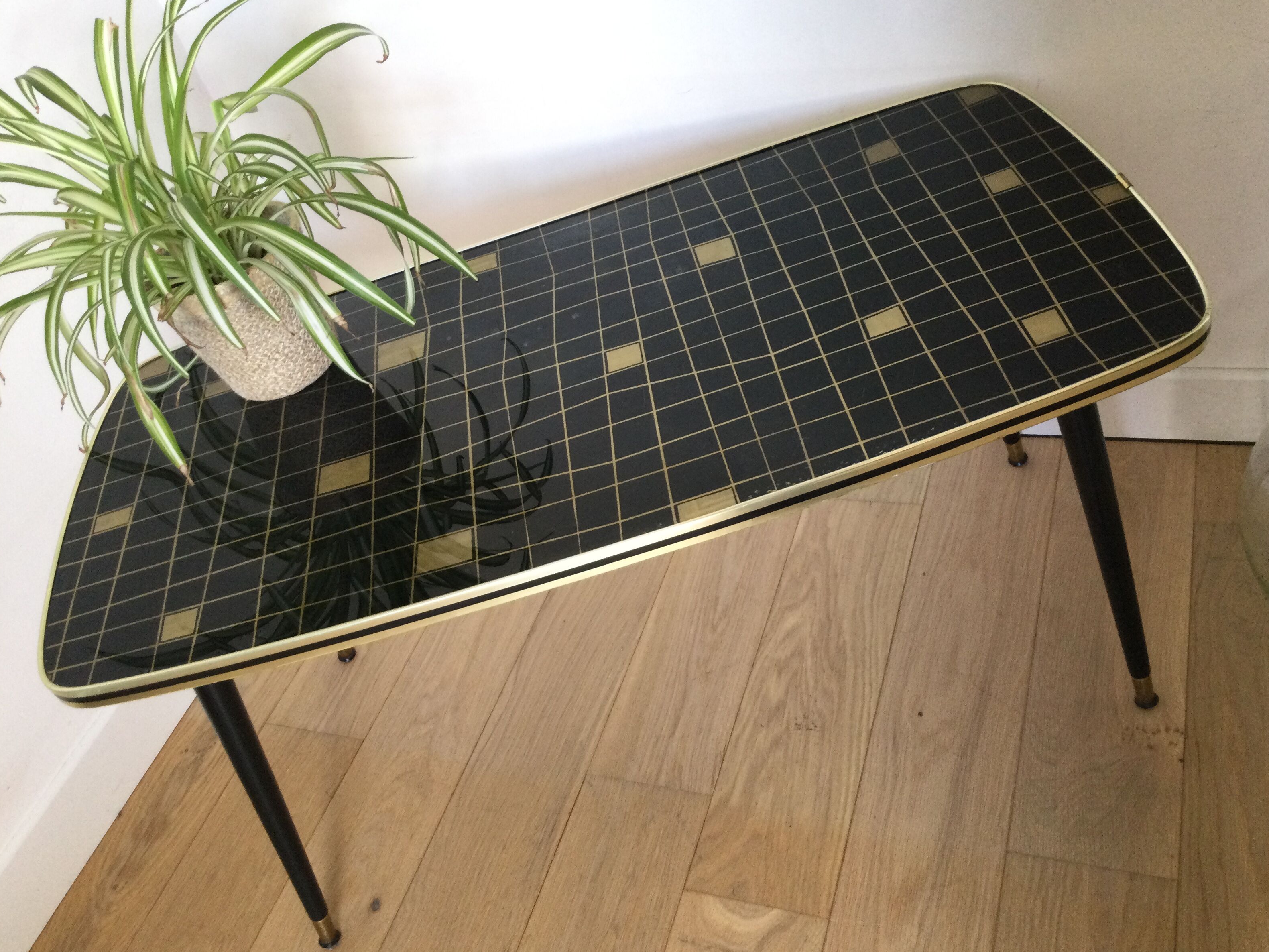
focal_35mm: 32
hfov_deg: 56.8
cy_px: 482
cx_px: 645
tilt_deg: -43.8
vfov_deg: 44.2
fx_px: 1173
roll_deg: +23.5
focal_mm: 3.3
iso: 100
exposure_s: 1/33
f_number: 2.4
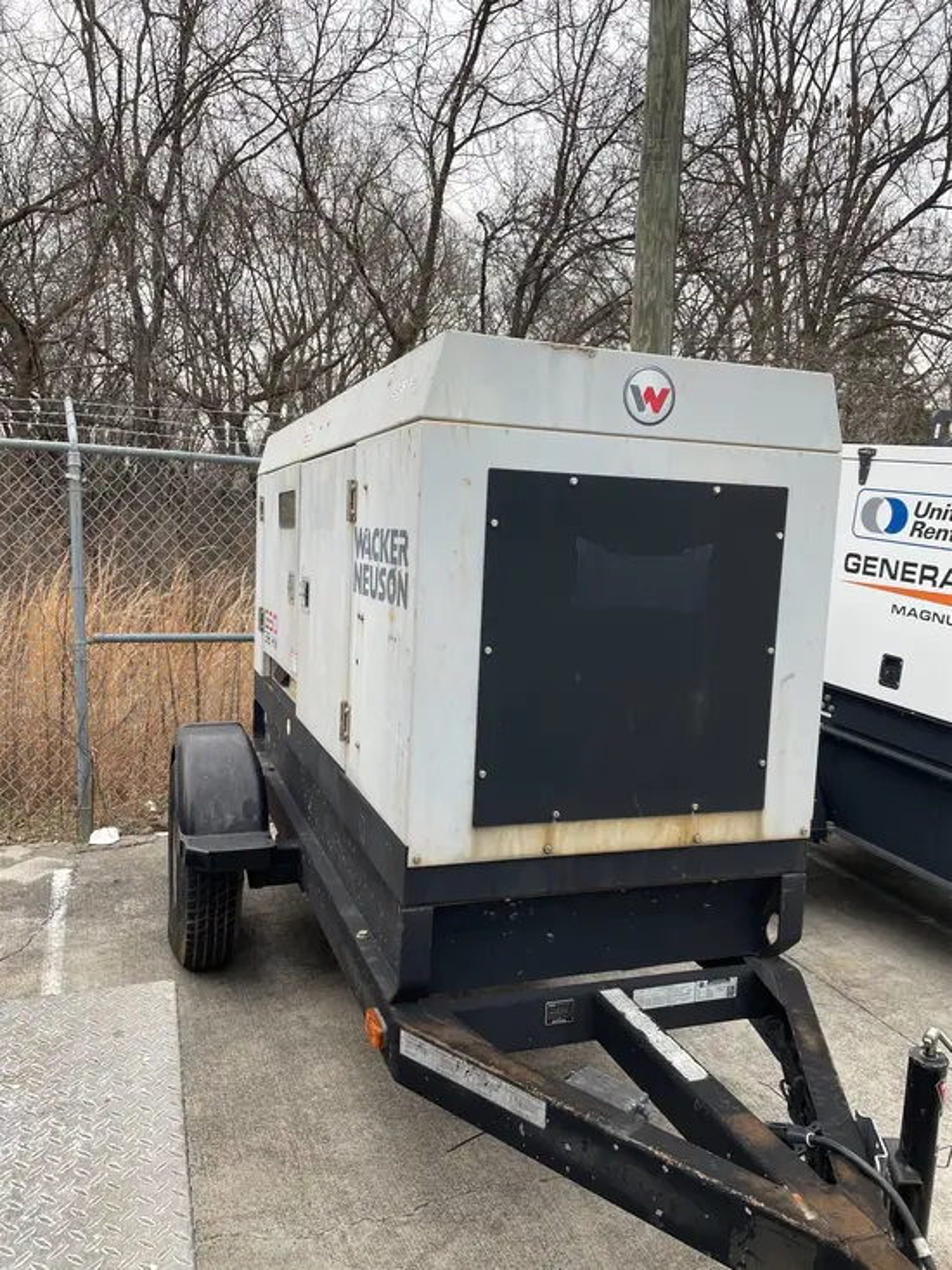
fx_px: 953
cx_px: 476
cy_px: 635
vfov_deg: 67.3
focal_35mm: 26
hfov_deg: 53.1
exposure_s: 1/121
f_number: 1.6
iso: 32
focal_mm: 4.2
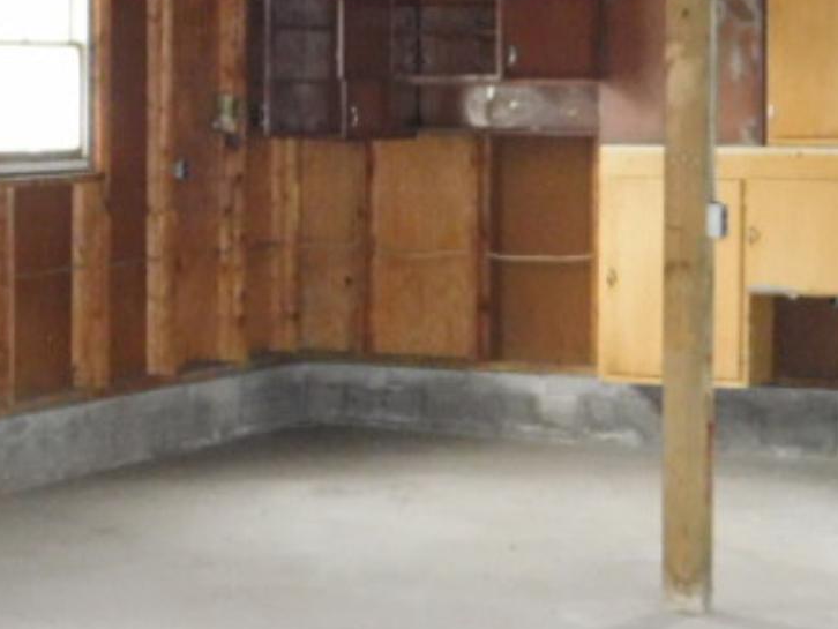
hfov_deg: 16.7
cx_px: 622
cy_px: 188
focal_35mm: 117
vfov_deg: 12.6
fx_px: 2833
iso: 1600
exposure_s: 1/30
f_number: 4
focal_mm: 10.4
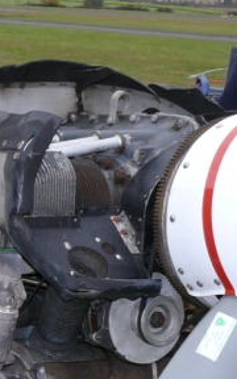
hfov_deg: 8.9
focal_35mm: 132
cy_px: 370
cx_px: -356
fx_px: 1364
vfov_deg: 15.6
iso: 100
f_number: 4
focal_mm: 7.4
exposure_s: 1/200
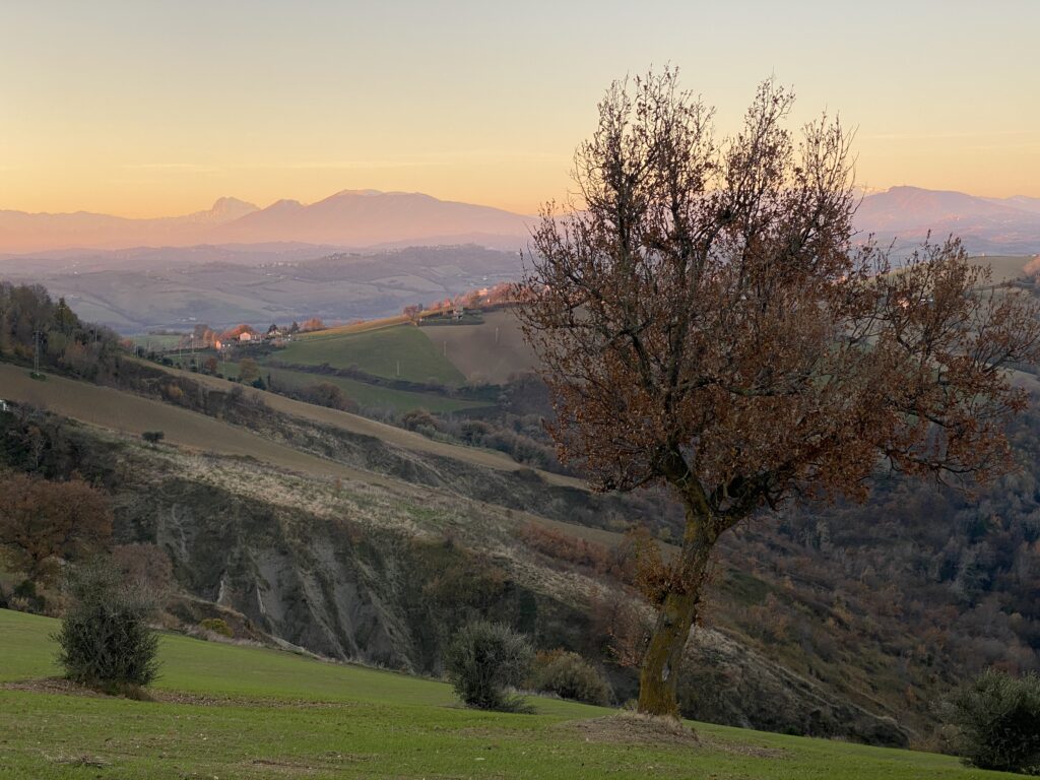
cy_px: 390
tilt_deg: -5.5
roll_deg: +0.8
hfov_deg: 36.8
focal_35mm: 52
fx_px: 1562
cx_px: 520
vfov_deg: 28.0
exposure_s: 1/122
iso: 25
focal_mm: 6
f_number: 2
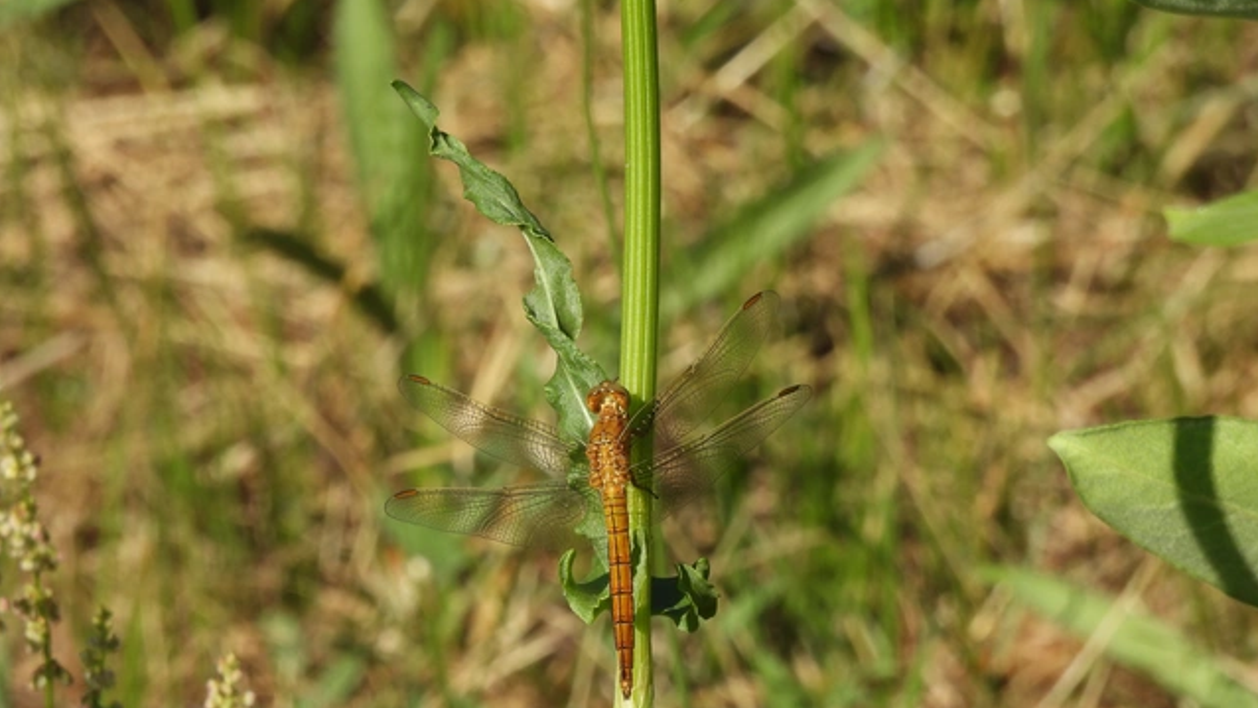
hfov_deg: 3.3
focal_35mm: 656
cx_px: 629
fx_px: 21884
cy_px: 416
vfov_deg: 1.9
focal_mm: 107
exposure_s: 1/400
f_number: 6.3
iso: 100
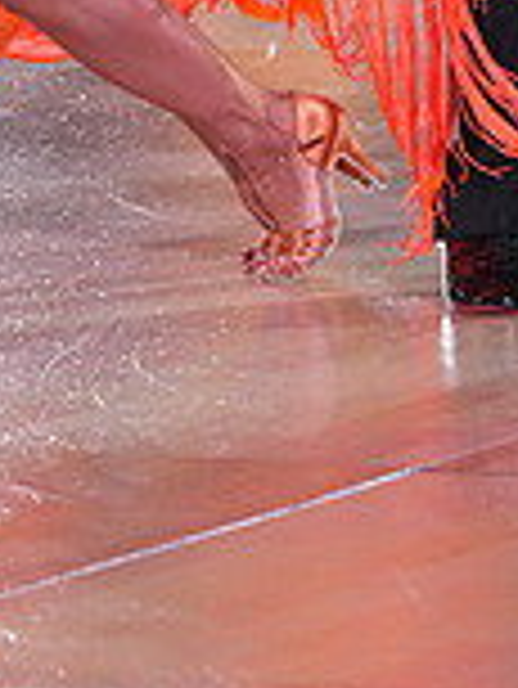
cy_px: -369
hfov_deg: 3.6
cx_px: 403
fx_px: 8348
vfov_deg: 4.7
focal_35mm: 419
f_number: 5
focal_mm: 115
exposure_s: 1/250
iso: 4000
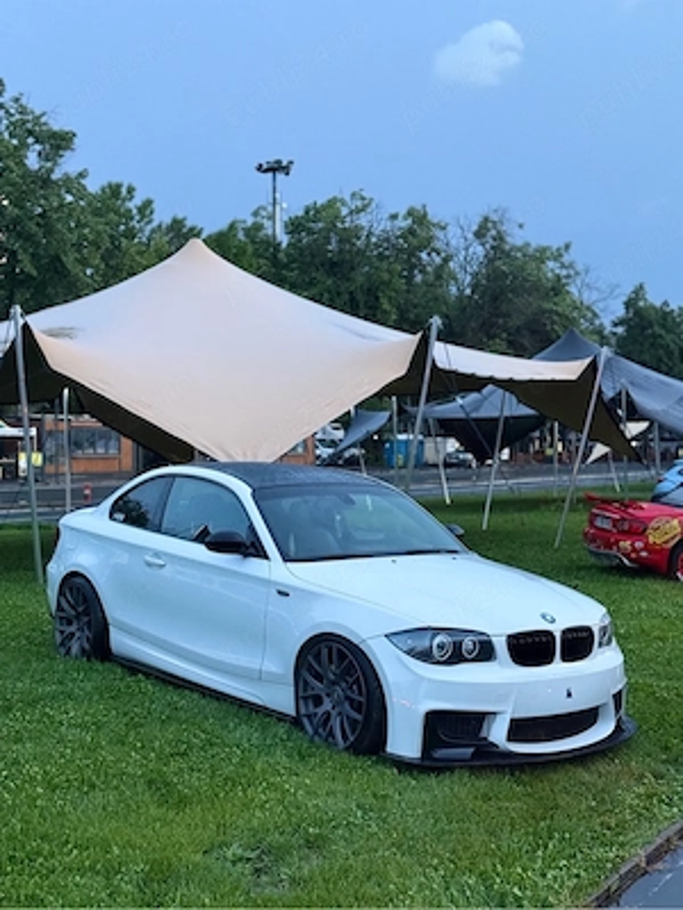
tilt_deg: +0.3
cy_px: 455
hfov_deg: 30.3
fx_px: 1263
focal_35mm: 48
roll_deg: +0.1
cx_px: 342
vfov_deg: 39.7
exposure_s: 1/22
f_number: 1.78
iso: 800
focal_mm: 6.76
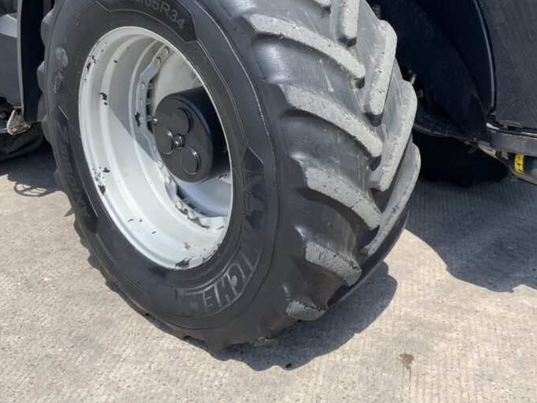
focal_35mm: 44
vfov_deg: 32.3
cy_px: 108
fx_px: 682
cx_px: 309
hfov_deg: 42.8
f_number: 1.8
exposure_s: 1/759
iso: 16
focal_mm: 3
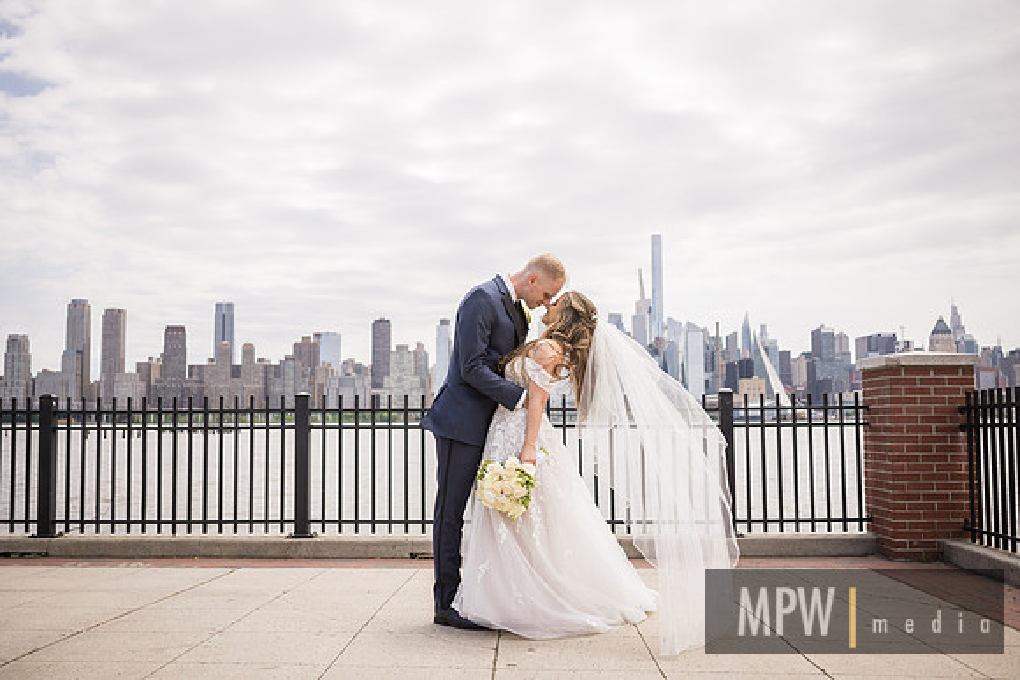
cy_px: 340
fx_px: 992
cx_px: 510
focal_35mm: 35
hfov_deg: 54.4
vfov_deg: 37.9
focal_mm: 35
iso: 100
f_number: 2.8
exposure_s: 1/1250
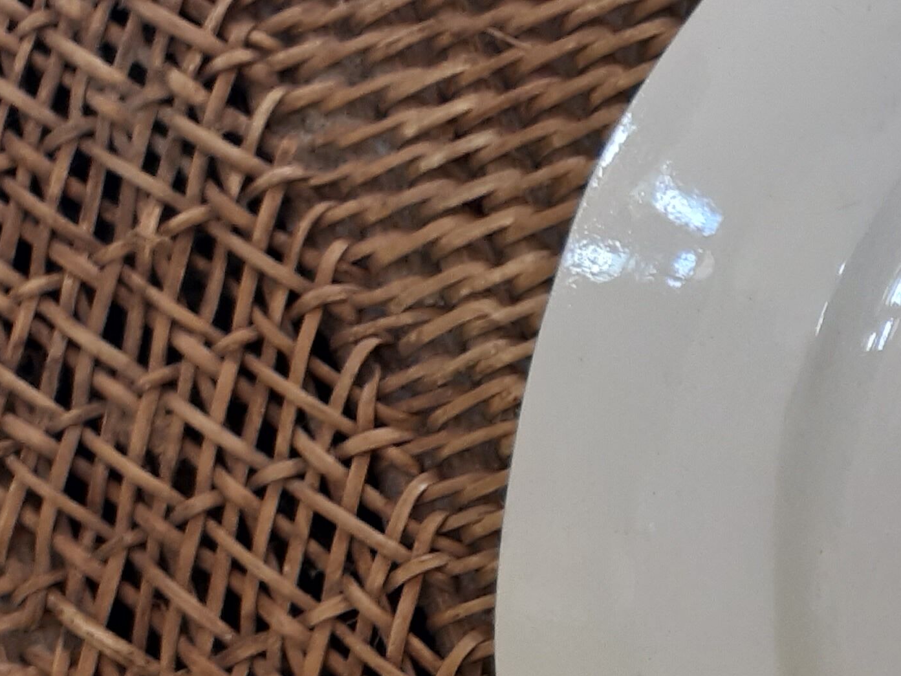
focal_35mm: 86
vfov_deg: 16.9
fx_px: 2239
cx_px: 1477
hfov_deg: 19.0
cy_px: 641
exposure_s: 1/60
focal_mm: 3.92
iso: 40
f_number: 1.7
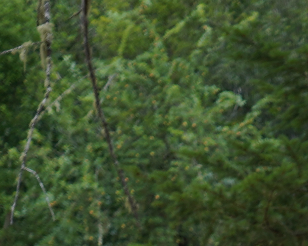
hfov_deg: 5.5
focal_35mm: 351
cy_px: 599
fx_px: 3200
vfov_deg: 4.3
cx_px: 452
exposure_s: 1/160
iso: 200
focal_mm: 58
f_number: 4
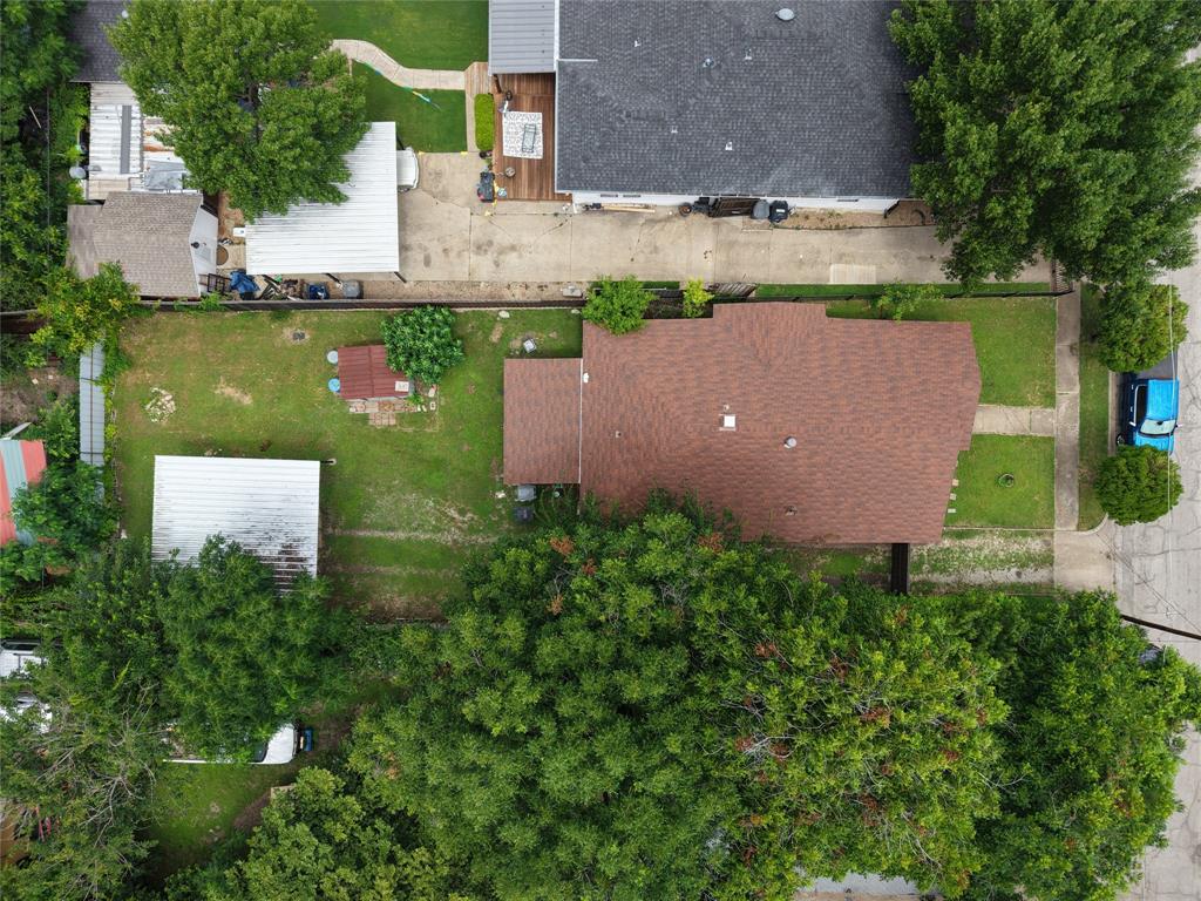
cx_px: 600
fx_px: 833
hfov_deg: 71.6
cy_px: 450
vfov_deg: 56.8
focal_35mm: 24
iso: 180
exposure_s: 1/3000
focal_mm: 8.67
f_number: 1.8
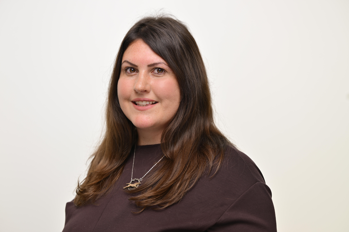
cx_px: 174
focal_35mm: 85
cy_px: 116
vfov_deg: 16.1
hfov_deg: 23.9
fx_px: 824
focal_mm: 85
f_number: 4
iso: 64
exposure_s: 1/200
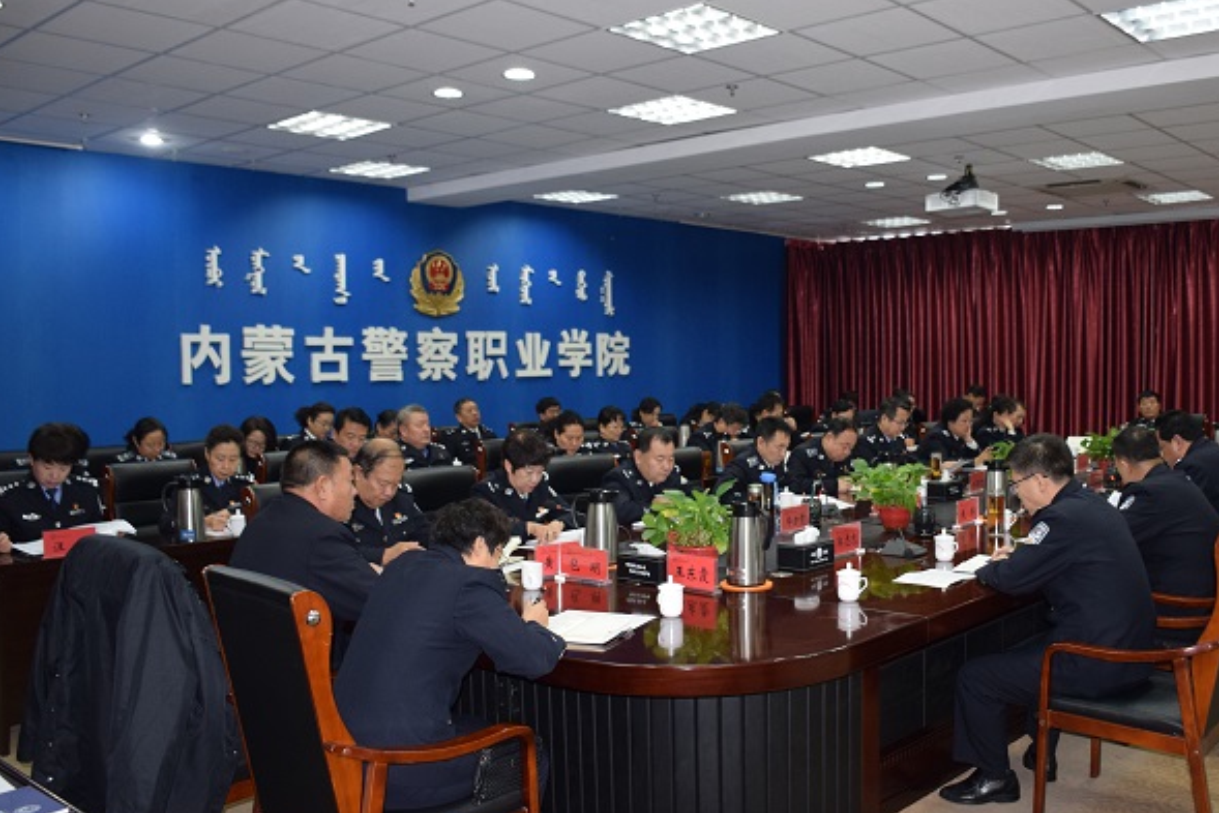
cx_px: 718
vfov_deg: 40.0
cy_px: 405
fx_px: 1118
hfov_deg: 56.9
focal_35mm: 33
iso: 800
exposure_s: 1/60
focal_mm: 18
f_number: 3.5
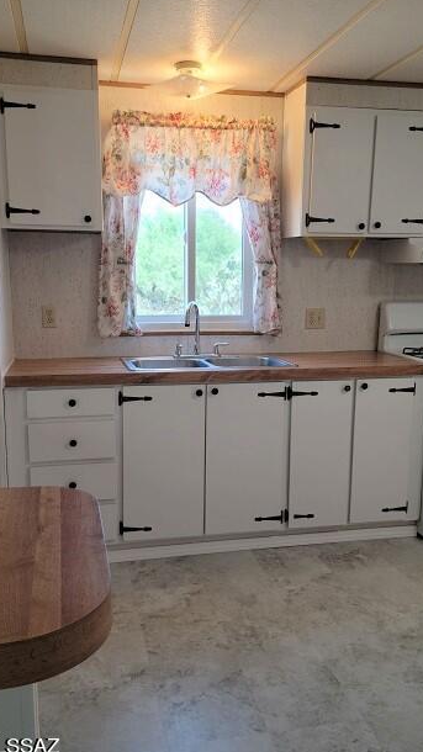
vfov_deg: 61.0
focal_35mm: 32
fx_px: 638
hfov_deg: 36.7
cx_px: 200
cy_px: 386
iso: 64
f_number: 2
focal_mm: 5.9
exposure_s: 1/60
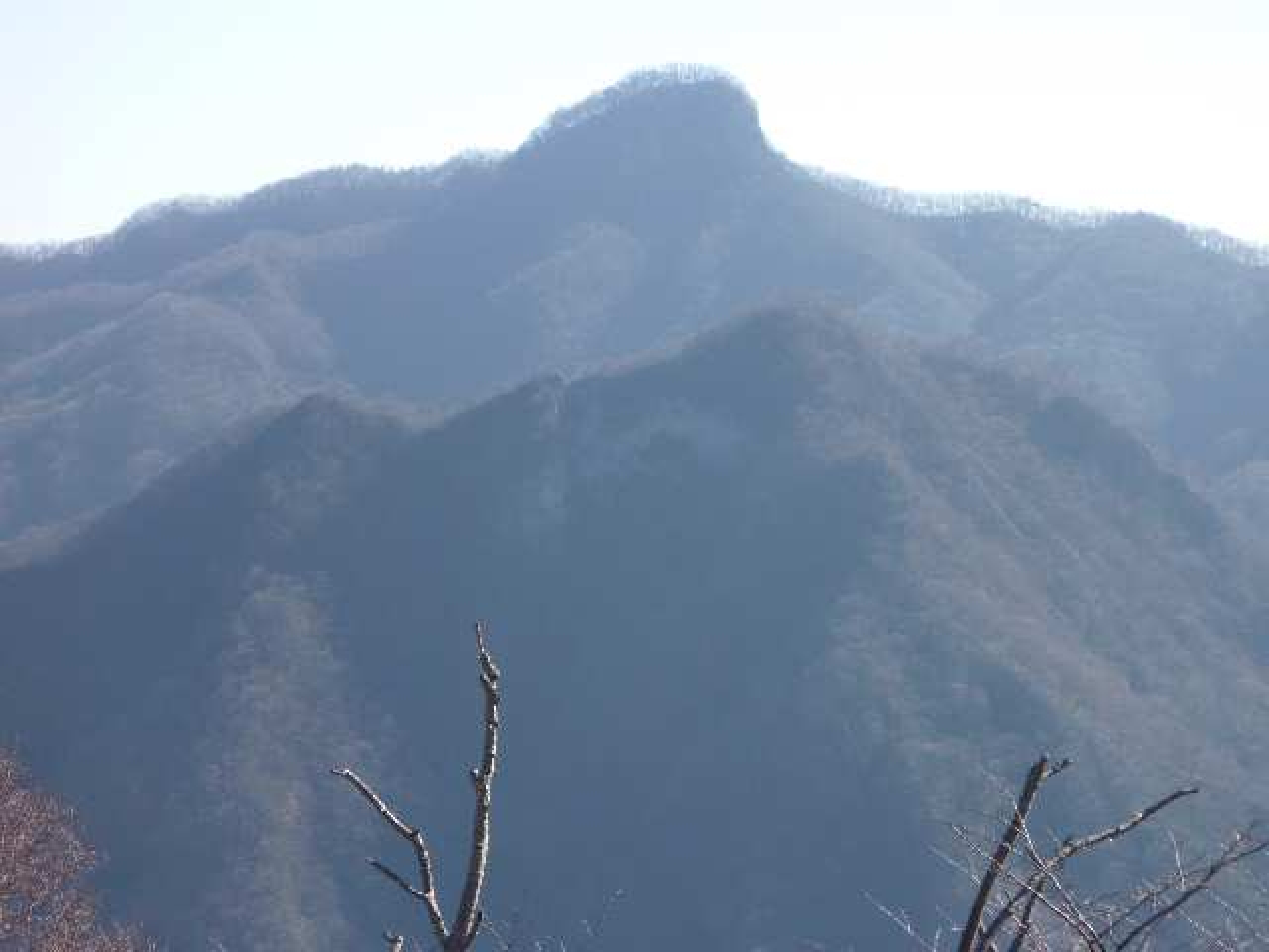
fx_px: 4692
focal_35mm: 128
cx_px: 634
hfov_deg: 15.4
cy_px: 476
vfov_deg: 11.6
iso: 80
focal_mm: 22.8
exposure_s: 1/125
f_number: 5.9
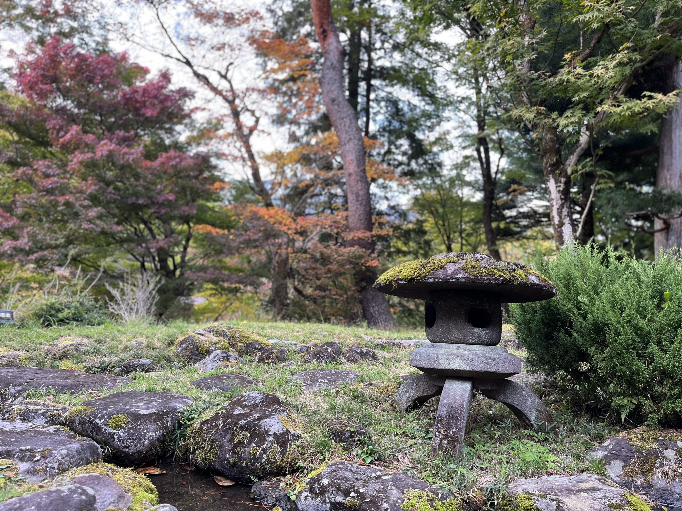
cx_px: 341
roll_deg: -1.7
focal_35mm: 26
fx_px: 512
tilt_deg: +2.5
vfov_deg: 53.1
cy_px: 256
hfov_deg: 67.3
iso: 125
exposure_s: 1/78
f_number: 1.6
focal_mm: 5.1
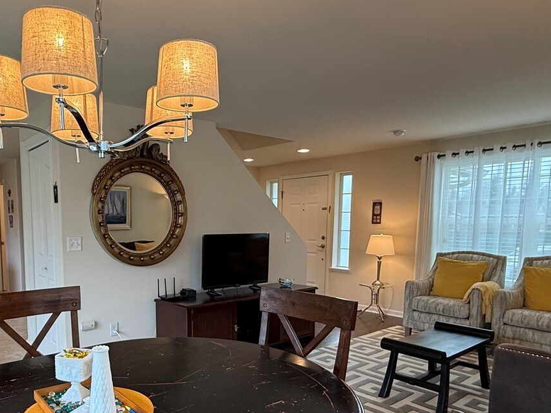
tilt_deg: -4.6
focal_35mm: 26
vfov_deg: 52.4
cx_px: 186
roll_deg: +0.1
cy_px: 263
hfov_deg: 65.6
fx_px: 414
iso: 160
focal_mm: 2.22
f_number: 2.2
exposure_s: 1/120
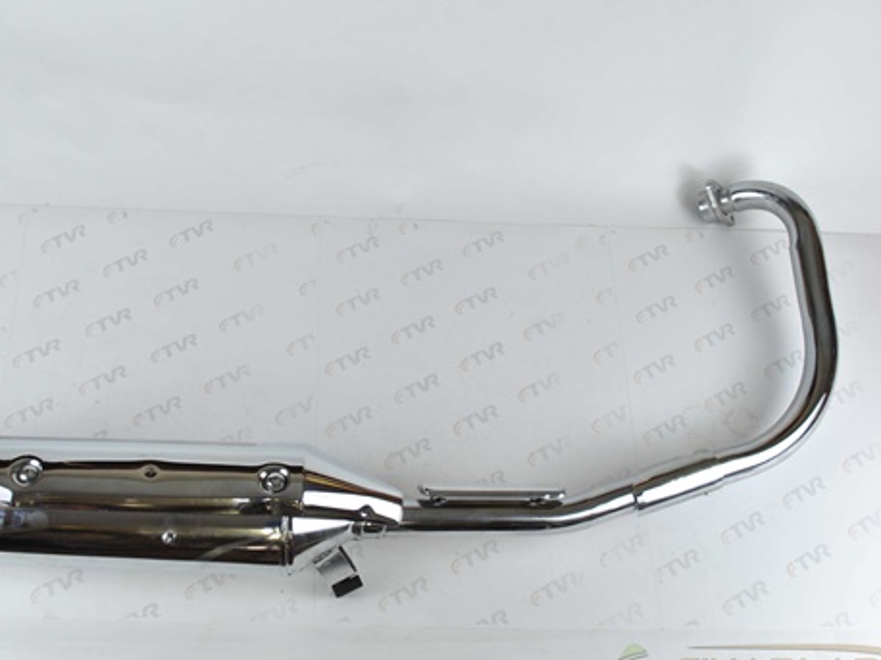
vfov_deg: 29.6
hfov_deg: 38.6
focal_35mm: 49
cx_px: 315
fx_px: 1246
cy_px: 329
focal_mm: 26
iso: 200
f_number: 6.3
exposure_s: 1/15
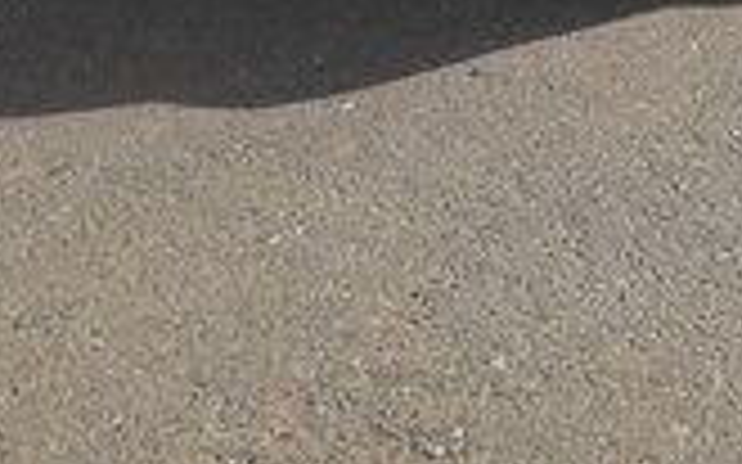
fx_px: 1738
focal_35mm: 86
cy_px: -523
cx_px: 805
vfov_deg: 12.8
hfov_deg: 22.8
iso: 40
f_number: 1.9
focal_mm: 3.6
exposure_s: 1/1681
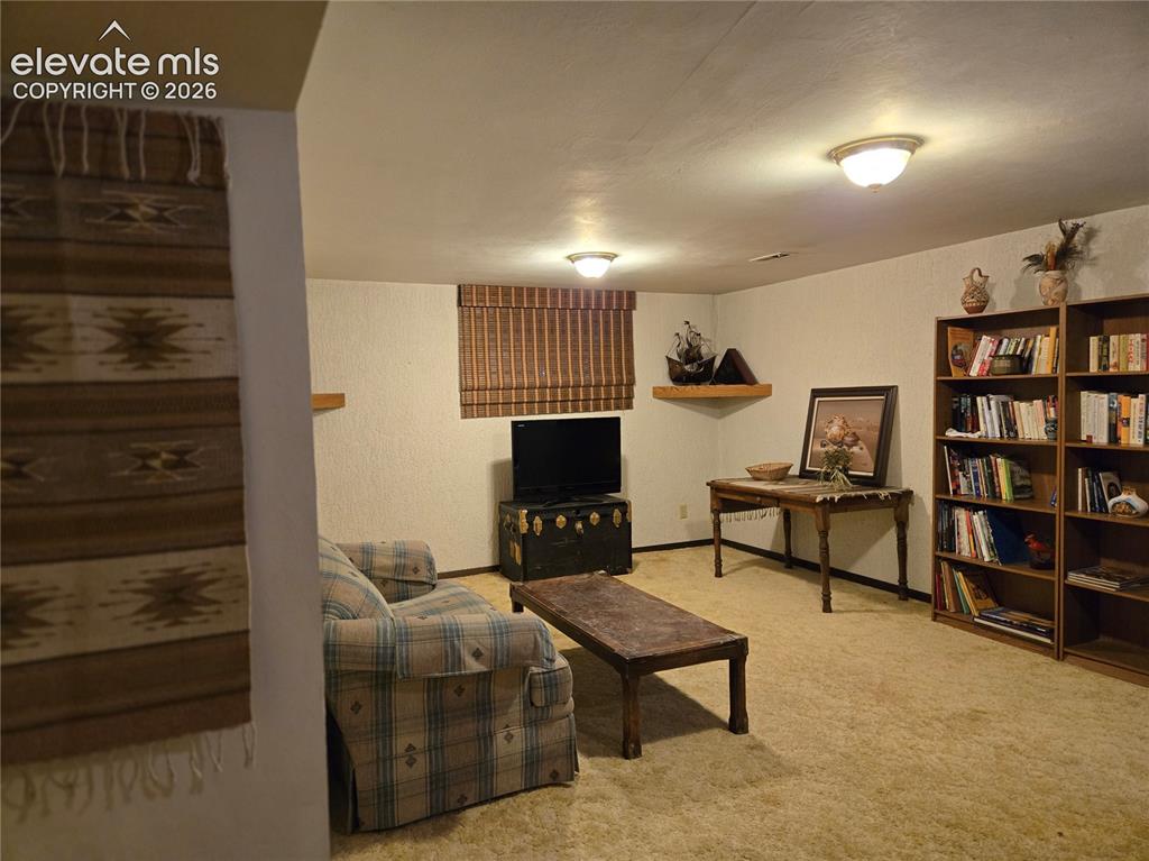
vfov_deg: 58.8
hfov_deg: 74.0
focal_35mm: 23
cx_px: 574
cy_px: 430
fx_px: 763
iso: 800
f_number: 1.8
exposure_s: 1/120
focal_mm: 5.4
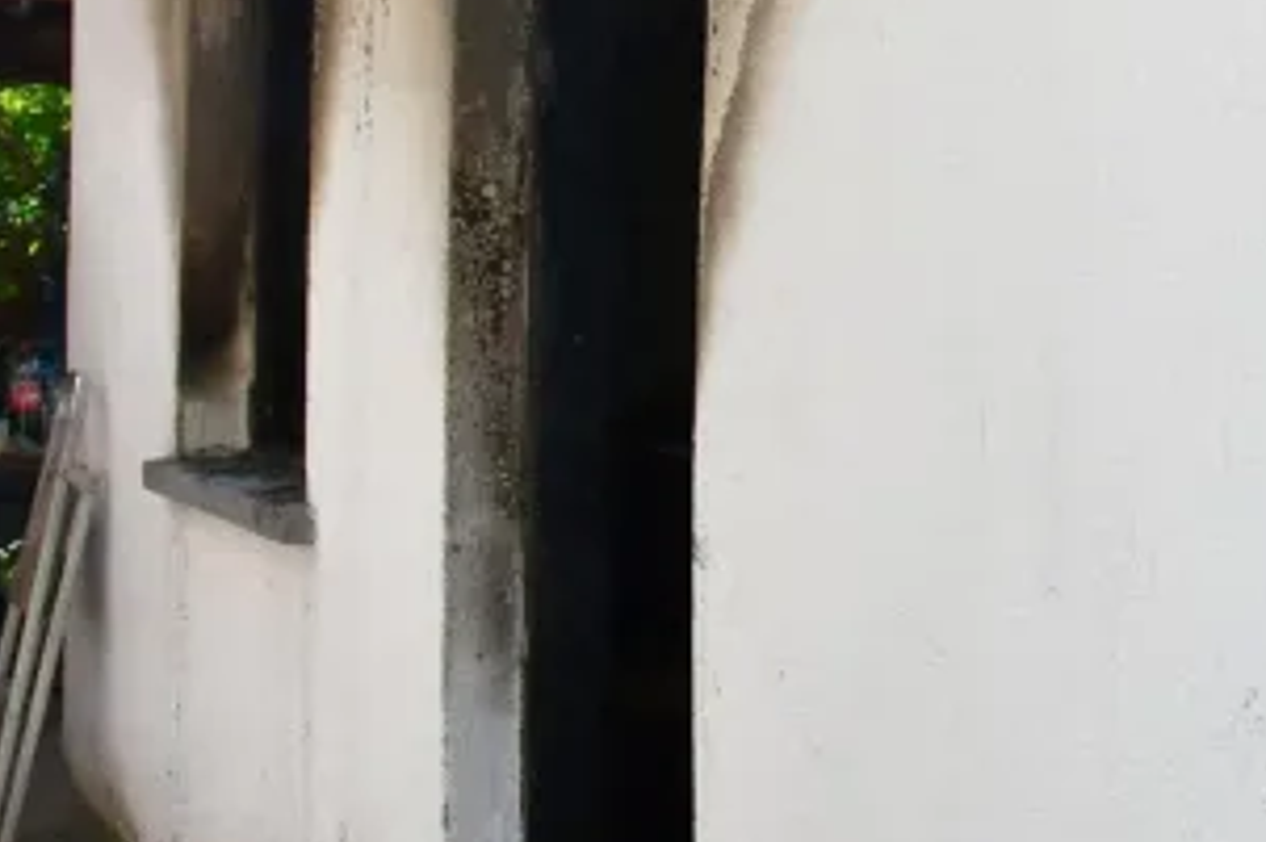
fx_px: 2390
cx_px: 1312
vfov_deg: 19.8
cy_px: 174
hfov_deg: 27.7
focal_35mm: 68
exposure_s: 1/800
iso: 1250
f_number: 14
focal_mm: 18
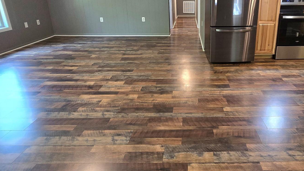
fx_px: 177
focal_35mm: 22
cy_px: 47
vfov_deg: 49.9
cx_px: 194
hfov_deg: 79.4
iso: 500
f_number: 2.2
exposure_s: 1/60.2
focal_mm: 2.2
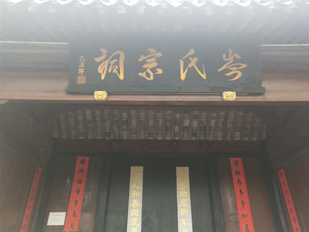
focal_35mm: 30
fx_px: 268
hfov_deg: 60.0
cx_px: 154
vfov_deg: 46.8
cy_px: 116
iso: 142
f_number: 1.8
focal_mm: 3.95
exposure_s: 1/50
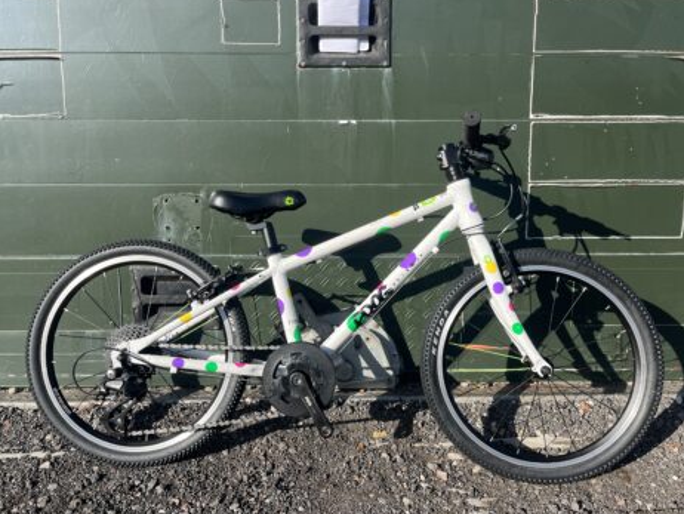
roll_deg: +1.6
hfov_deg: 65.3
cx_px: 354
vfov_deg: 51.4
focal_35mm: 27
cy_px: 259
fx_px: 534
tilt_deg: -5.8
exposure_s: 1/1862
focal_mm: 5.1
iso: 50
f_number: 1.6
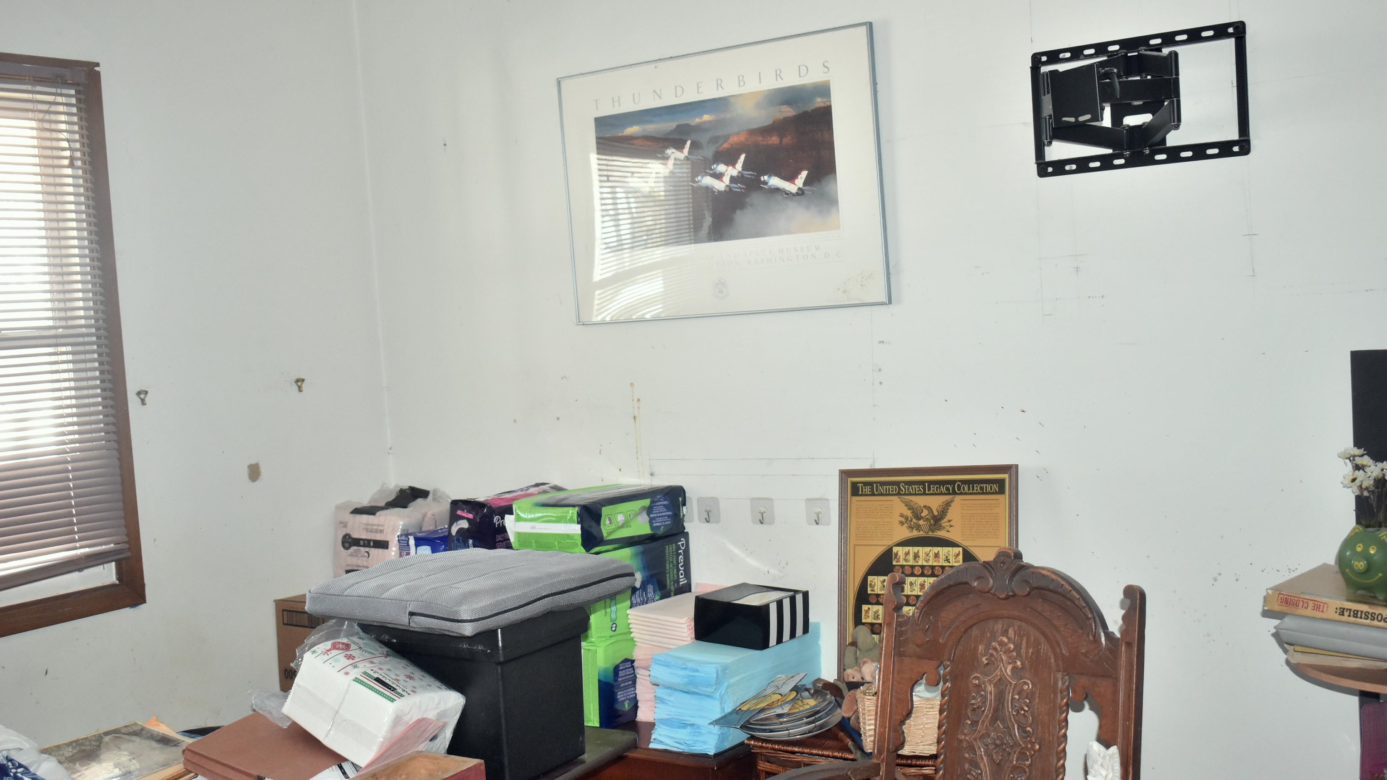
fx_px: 1508
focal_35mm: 41
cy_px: 443
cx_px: 691
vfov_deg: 29.0
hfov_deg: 49.4
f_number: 4
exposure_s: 1/60
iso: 1400
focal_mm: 26
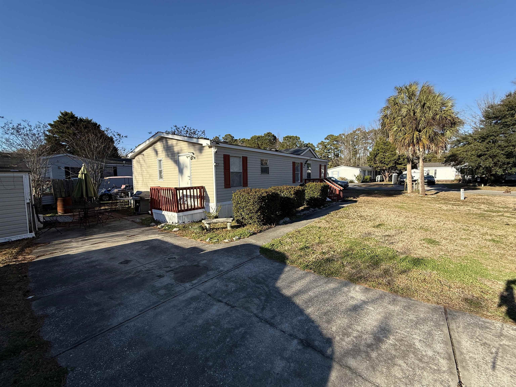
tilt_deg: -4.6
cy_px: 194
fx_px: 209
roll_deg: +0.8
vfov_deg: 85.7
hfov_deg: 102.1
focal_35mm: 14
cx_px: 258
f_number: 2.2
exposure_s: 1/1399
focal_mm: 2.22
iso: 50
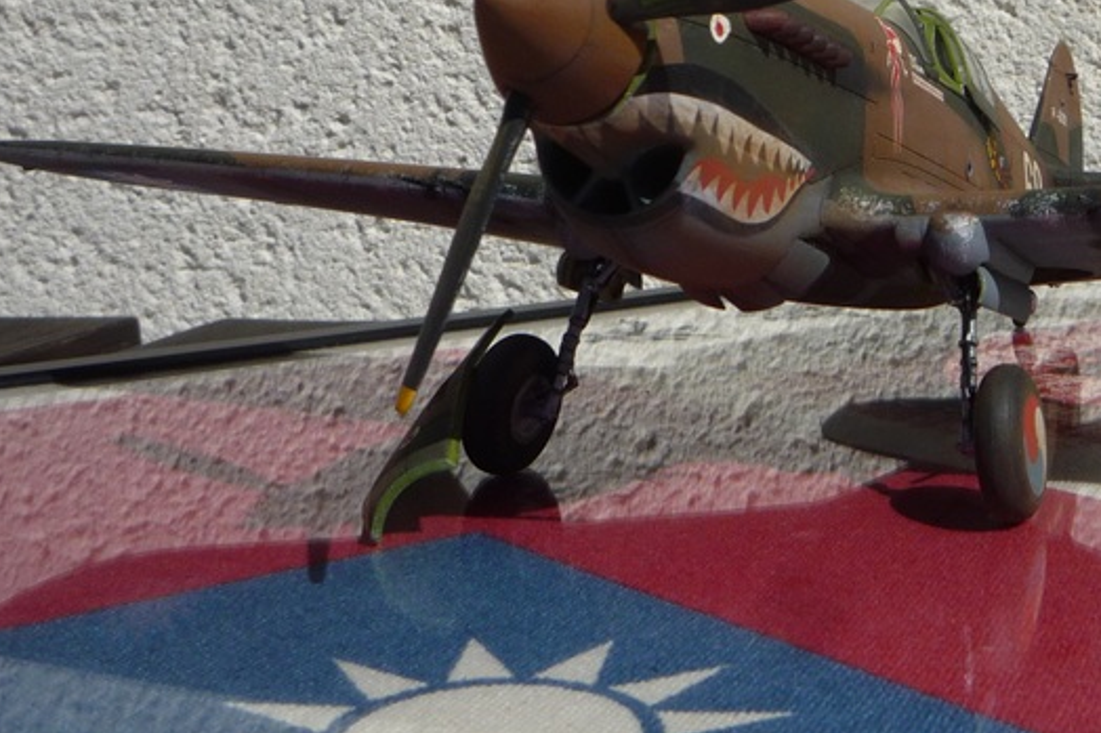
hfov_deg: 31.7
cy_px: 13
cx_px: 941
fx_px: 1865
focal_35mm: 61
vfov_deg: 21.5
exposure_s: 1/800
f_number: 6.3
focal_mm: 5.2
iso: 100
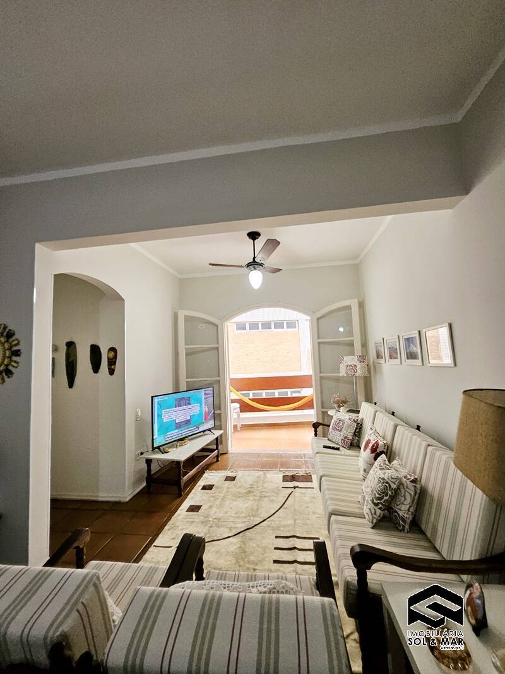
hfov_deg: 89.9
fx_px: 253
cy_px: 337
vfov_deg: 106.2
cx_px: 252
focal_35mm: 13
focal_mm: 1.7
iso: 250
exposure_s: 1/60
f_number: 2.2
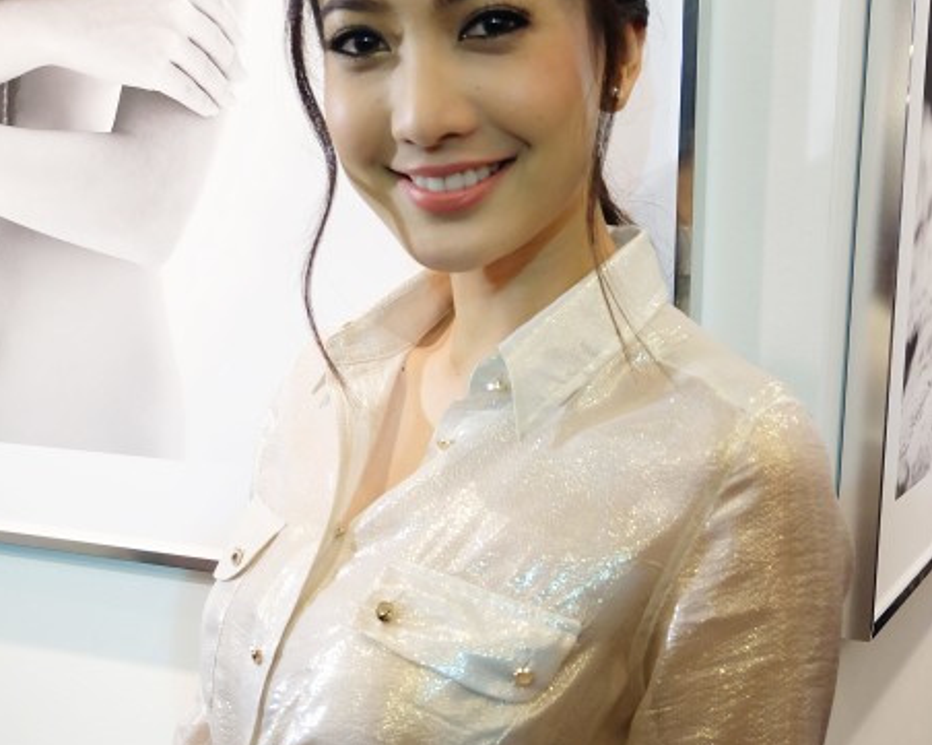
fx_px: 1185
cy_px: 460
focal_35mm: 43
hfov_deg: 42.9
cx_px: 462
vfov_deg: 34.7
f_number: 3.8
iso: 1600
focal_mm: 20.1
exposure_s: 1/70
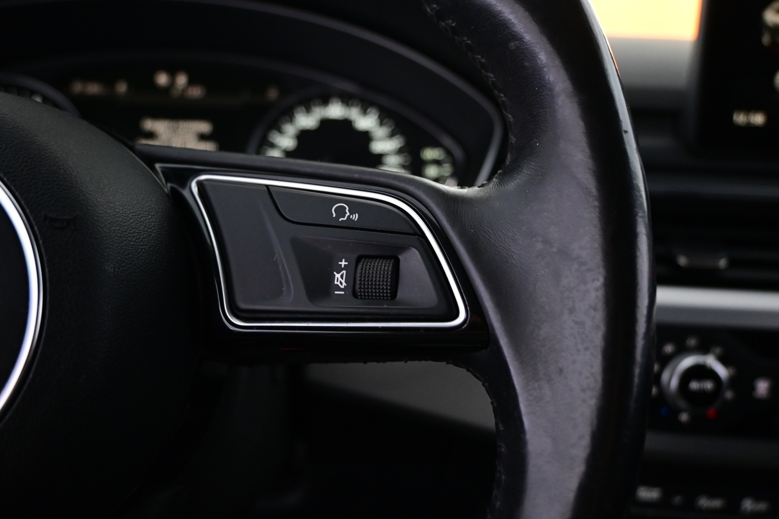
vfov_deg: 42.6
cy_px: 260
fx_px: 665
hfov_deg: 60.7
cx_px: 390
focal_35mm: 31
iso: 1800
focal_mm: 20.5
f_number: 3.8
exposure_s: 1/30
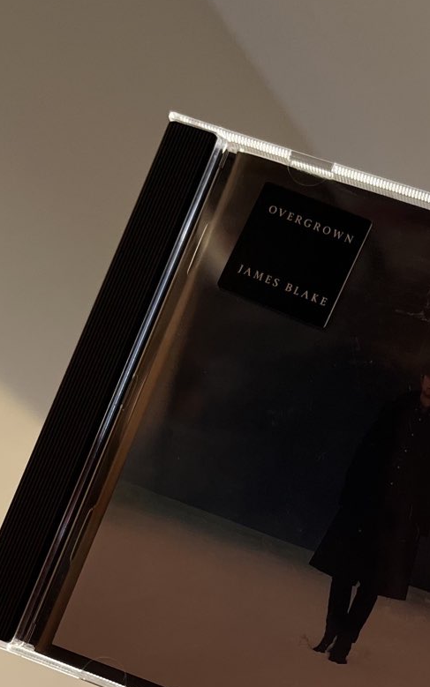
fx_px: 862
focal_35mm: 46
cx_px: 370
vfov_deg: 42.5
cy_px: 489
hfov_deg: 27.2
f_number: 1.6
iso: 125
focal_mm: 5.1
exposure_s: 1/75
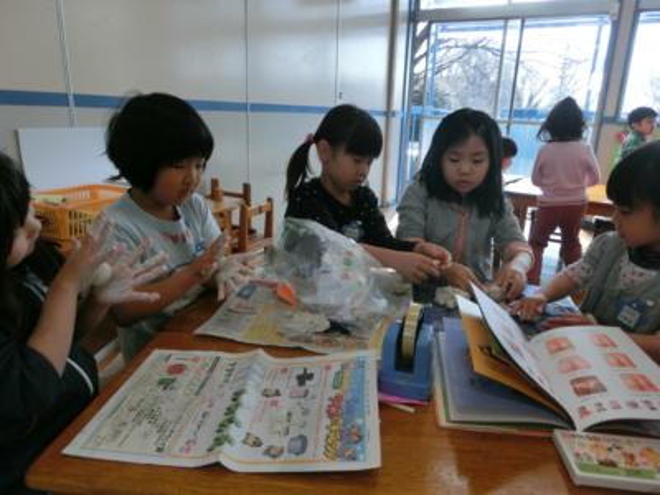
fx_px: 458
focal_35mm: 24
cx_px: 330
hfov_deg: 71.6
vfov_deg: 56.8
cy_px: 248
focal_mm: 4.24
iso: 80
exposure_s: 1/200
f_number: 3
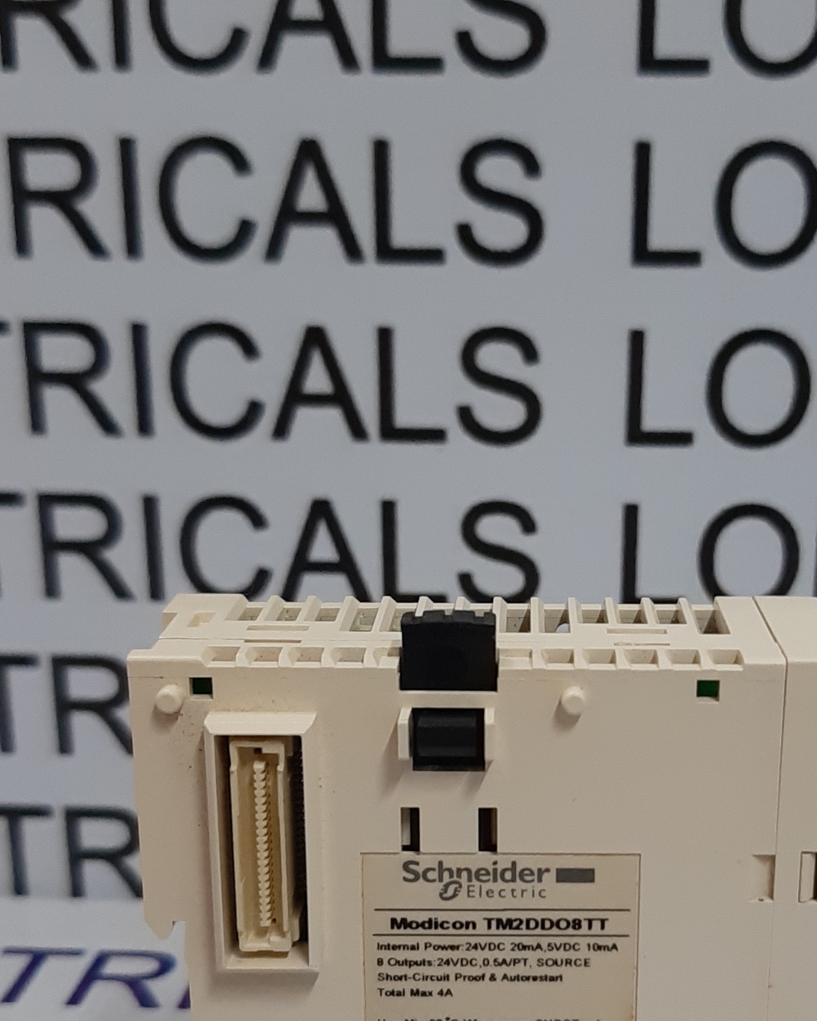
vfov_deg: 37.1
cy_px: 639
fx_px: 1511
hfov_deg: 30.1
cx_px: 521
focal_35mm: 50
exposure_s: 1/25
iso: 200
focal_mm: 3.93
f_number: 1.7
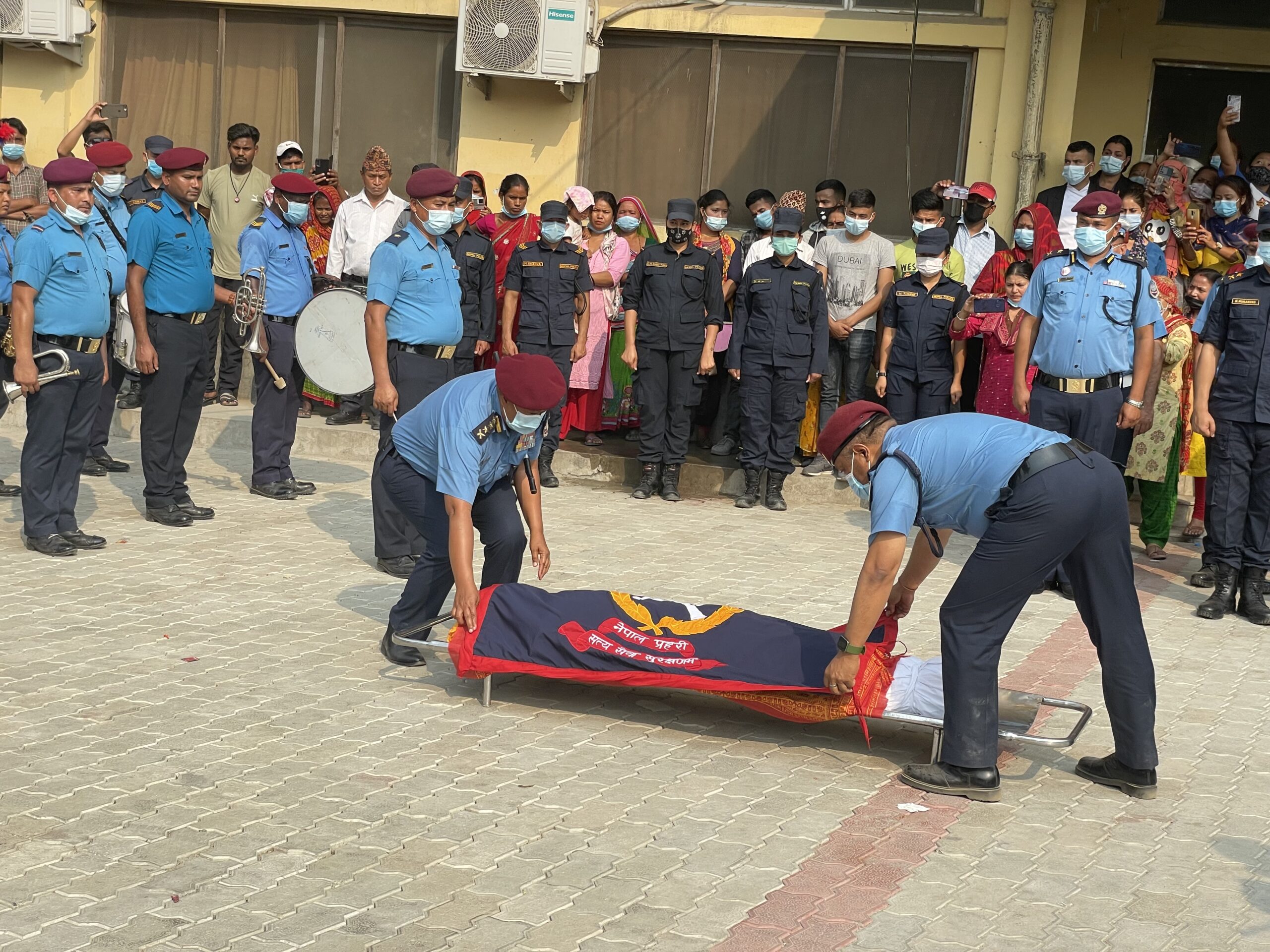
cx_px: 635
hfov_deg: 36.8
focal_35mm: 52
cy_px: 476
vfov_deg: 28.0
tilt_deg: -7.6
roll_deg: -4.7
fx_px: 1908
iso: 25
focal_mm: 6
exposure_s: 1/786
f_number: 2
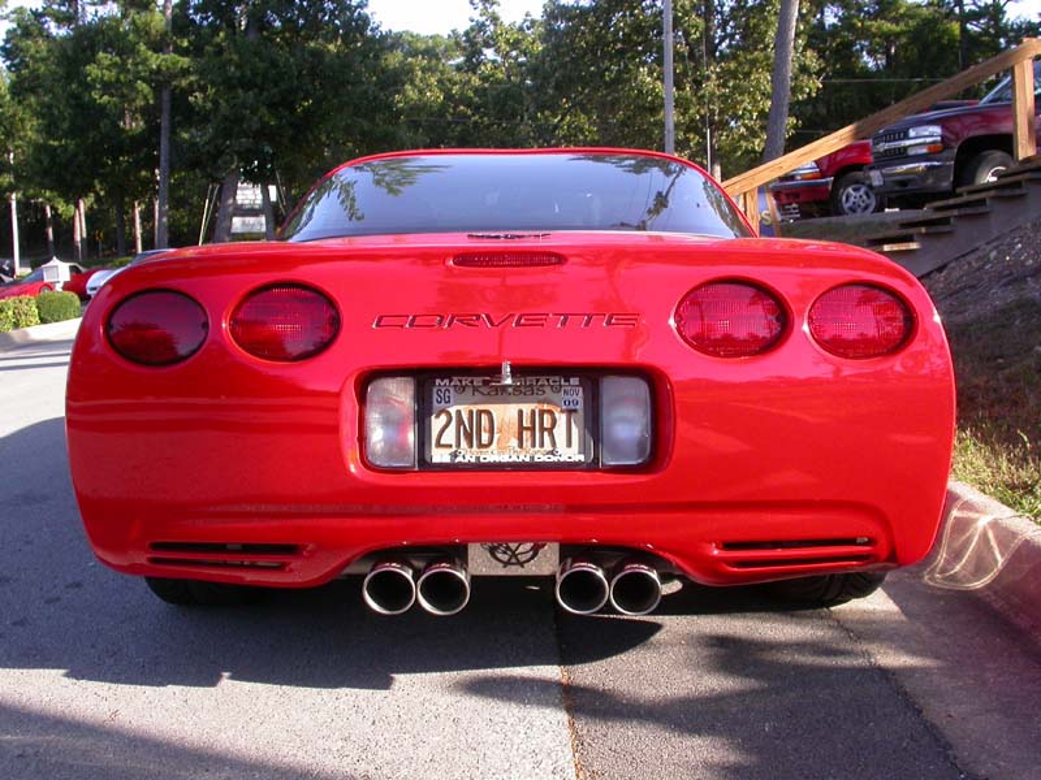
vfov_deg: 37.7
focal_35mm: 38
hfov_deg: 49.0
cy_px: 390
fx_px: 1143
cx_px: 520
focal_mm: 7.85
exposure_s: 1/127
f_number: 5.3
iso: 100
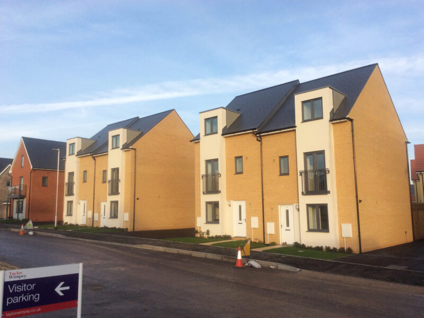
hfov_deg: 56.8
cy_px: 159
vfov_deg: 44.2
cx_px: 212
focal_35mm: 32
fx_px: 392
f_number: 2.4
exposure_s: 1/417
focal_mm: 3.3
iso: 32
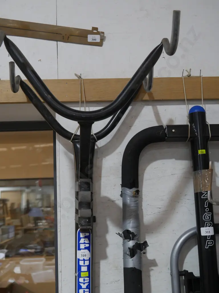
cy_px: 146
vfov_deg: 44.8
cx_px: 110
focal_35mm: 42
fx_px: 354
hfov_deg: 34.3
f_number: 4.6
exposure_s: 1/60
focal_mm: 21
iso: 1250
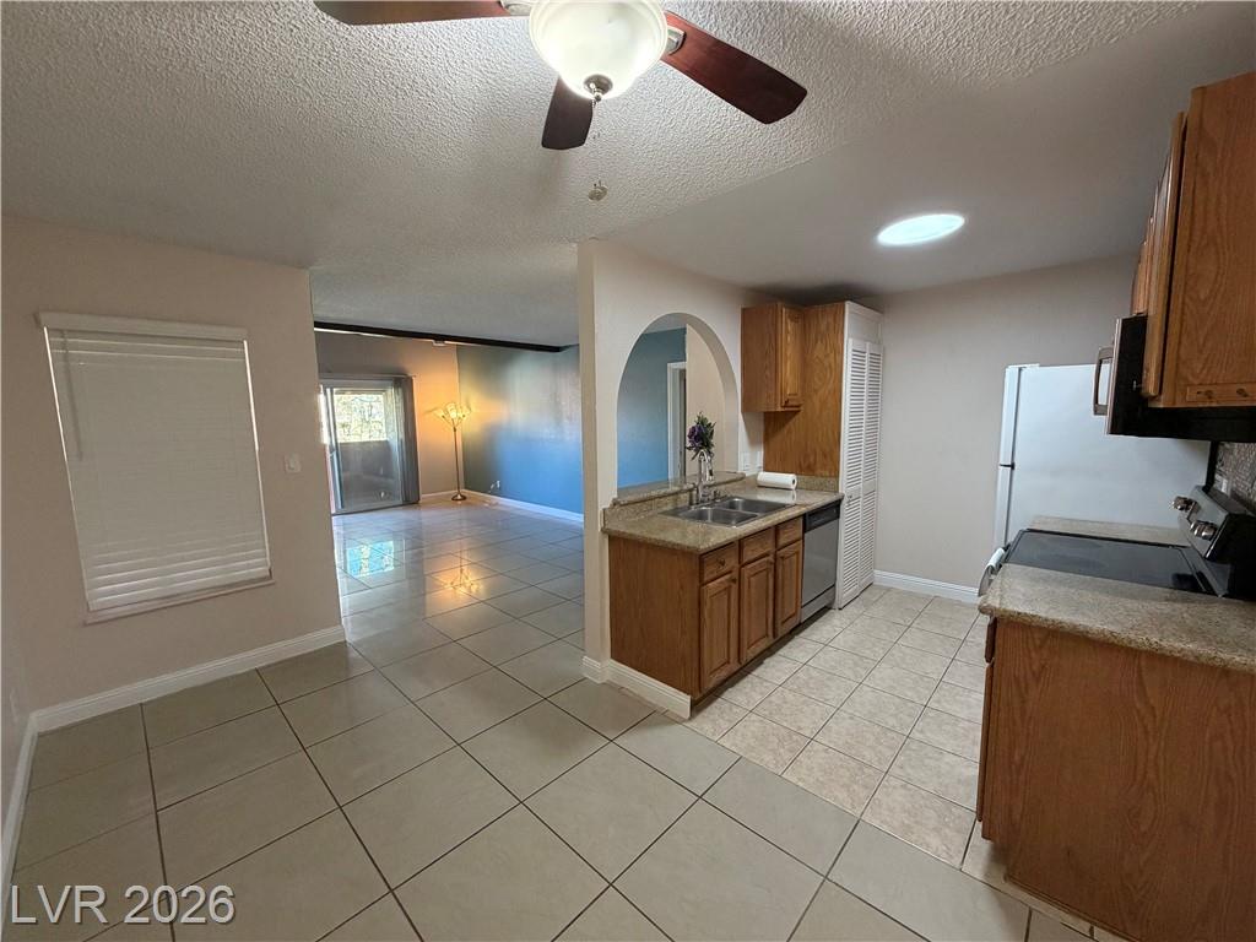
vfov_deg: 85.7
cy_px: 471
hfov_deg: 102.1
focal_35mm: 14
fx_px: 508
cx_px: 628
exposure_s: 1/60
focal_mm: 2.22
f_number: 2.2
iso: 250
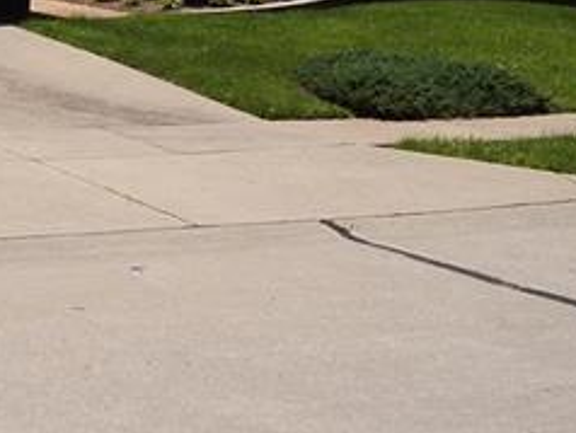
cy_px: -87
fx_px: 1566
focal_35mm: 94
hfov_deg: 20.1
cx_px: -12
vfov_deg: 15.2
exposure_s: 1/640
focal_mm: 5.8
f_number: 4.3
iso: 80
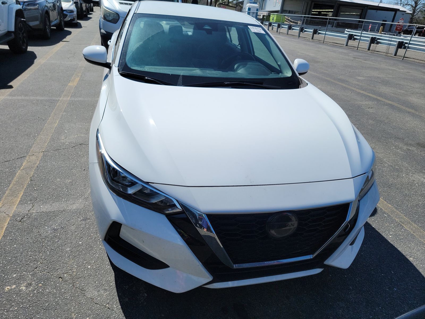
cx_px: 212
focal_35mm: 24
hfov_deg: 71.6
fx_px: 295
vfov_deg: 56.8
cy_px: 160
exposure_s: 1/1310
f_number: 1.8
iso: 50
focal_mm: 6.7
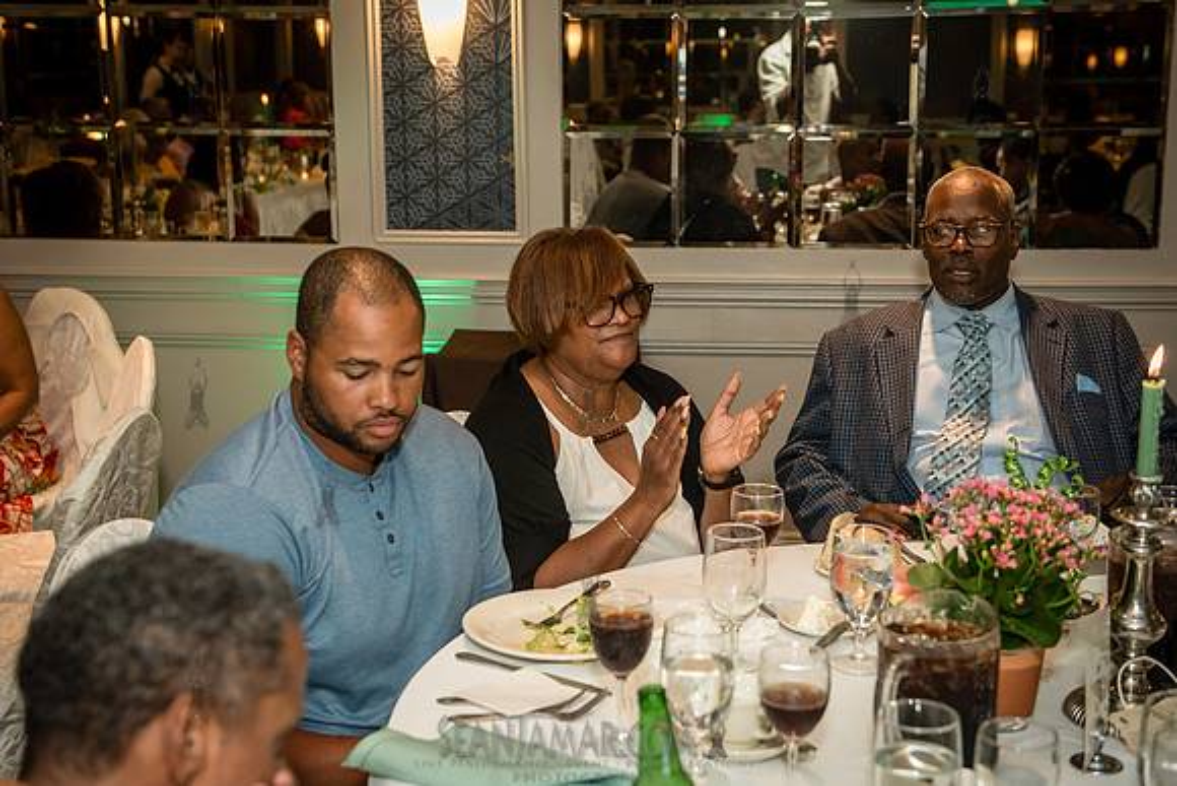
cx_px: 588
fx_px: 1630
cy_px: 393
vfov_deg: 27.1
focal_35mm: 50
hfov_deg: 39.7
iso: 1600
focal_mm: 48
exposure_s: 1/200
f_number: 3.5
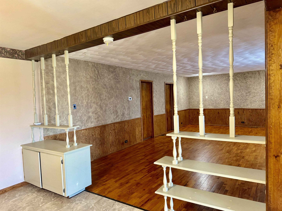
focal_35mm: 24
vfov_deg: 56.8
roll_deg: +1.7
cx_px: 141
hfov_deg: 71.6
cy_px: 106
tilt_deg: -2.9
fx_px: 196
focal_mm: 6.76
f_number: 1.78
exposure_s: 1/60
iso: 500
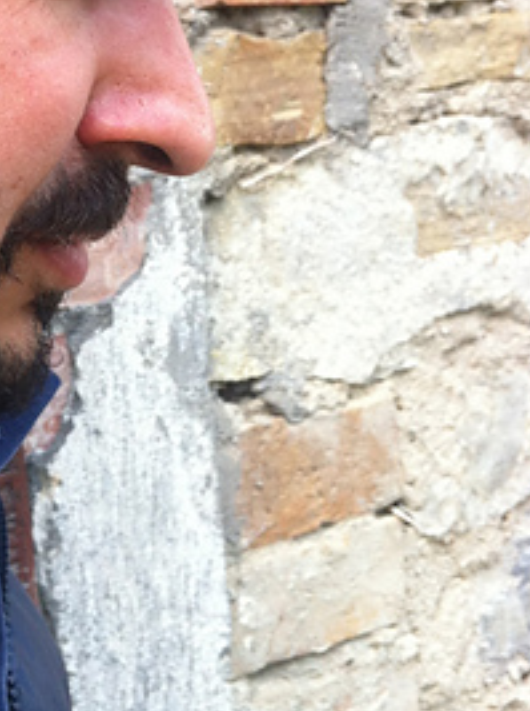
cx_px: -75
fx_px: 1722
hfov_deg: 16.9
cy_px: 99
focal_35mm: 84
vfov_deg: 22.9
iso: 80
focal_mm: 3.85
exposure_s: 1/60
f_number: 2.8
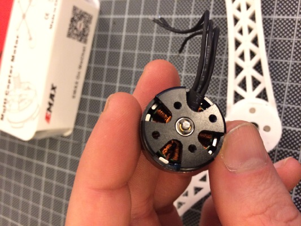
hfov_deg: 61.6
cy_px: 113
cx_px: 150
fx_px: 252
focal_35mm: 29
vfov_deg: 48.2
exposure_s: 1/17
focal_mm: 4.15
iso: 320
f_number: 2.2
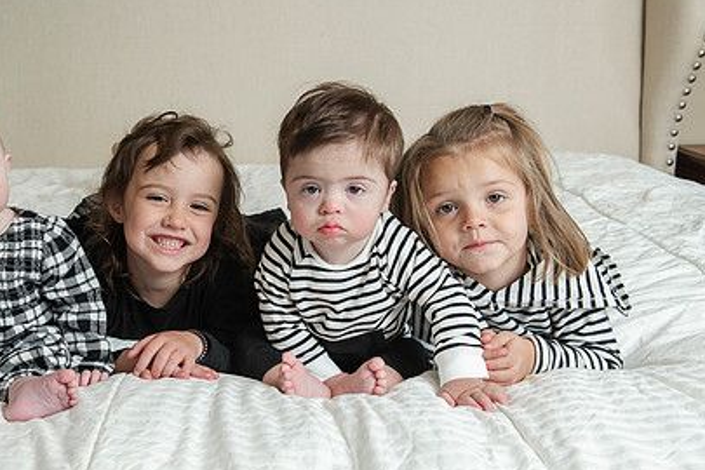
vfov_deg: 25.5
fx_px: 1038
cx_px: 239
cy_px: 205
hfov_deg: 37.2
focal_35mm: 53
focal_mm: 35
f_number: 5.6
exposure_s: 1/200
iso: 400
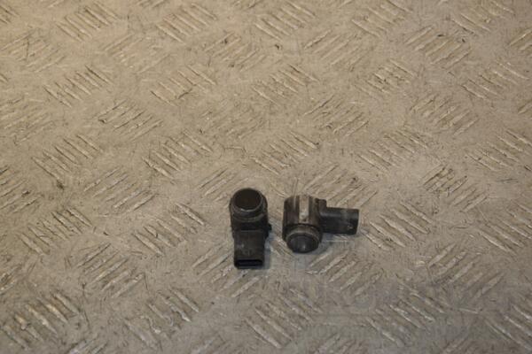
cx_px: 266
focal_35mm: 99
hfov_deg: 20.6
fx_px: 1463
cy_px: 177
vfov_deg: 13.8
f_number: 7.1
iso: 800
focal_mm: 66
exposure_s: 1/200
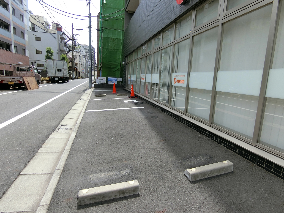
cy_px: 106
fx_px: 156
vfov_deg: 68.7
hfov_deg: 84.7
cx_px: 142
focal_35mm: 19
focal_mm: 4.06
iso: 80
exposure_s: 1/1000
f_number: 2.7
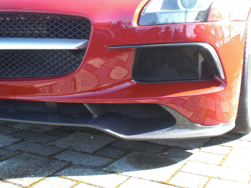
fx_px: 341
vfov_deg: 30.9
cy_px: 86
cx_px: 124
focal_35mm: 47
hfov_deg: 40.4
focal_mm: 6.3
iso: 100
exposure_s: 1/100
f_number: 3.1
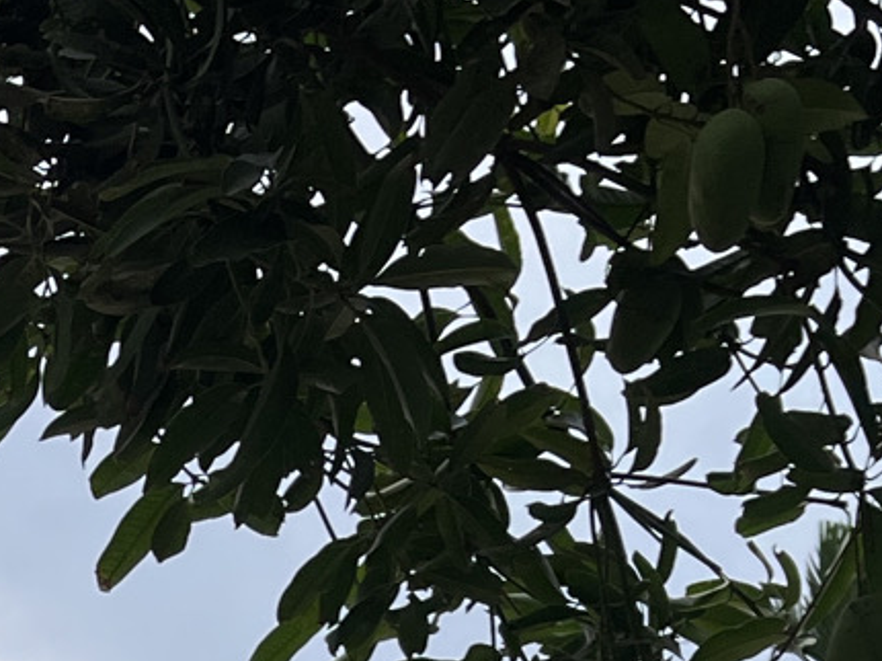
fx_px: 3081
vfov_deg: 11.0
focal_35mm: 121
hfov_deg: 16.0
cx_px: -10
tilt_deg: +13.9
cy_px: 1367
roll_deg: -0.3
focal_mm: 5.1
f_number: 1.6
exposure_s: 1/6897
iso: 50
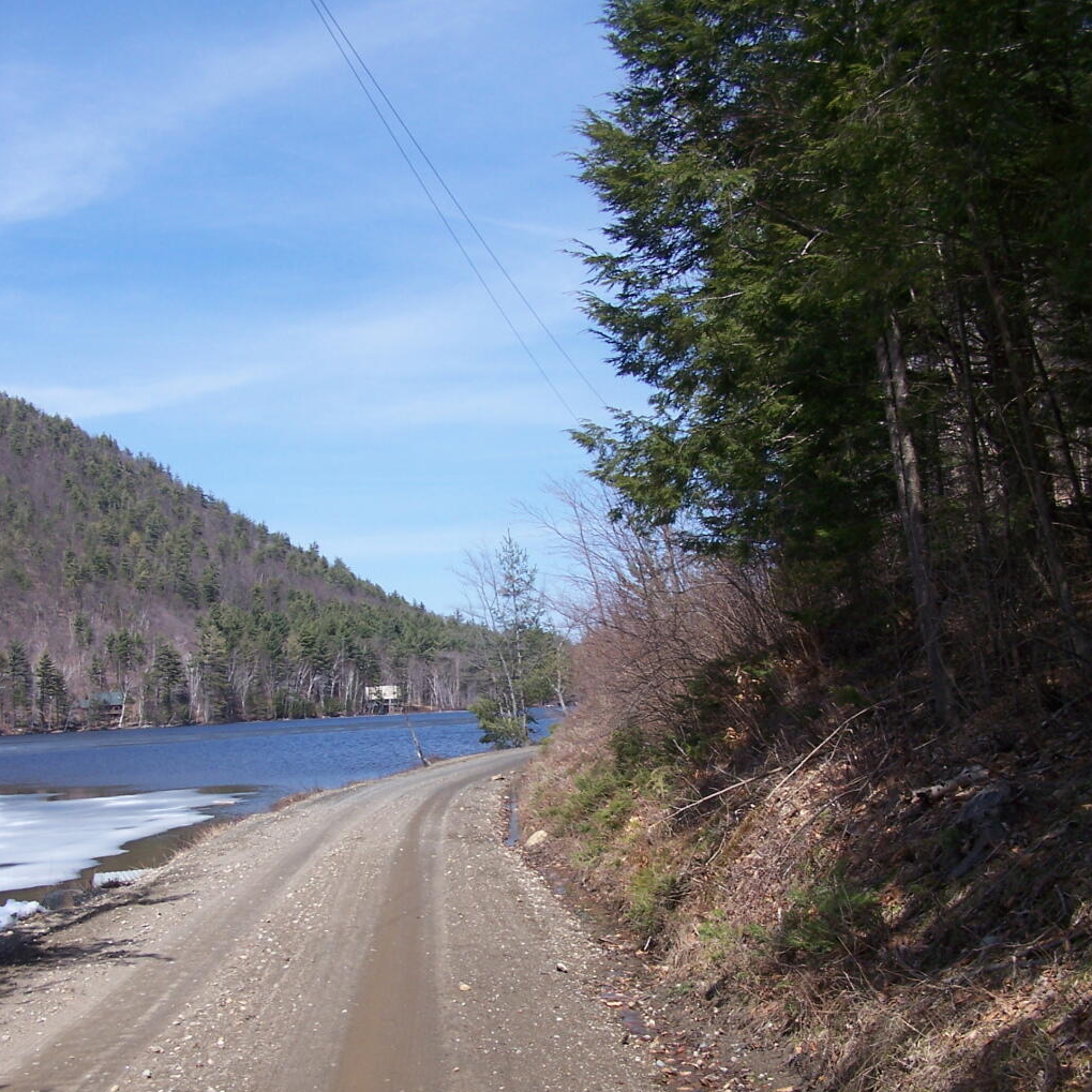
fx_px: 1606
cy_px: 696
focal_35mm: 45
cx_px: 545
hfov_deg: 37.6
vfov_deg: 37.3
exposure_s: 1/640
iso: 80
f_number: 4
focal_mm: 6.3
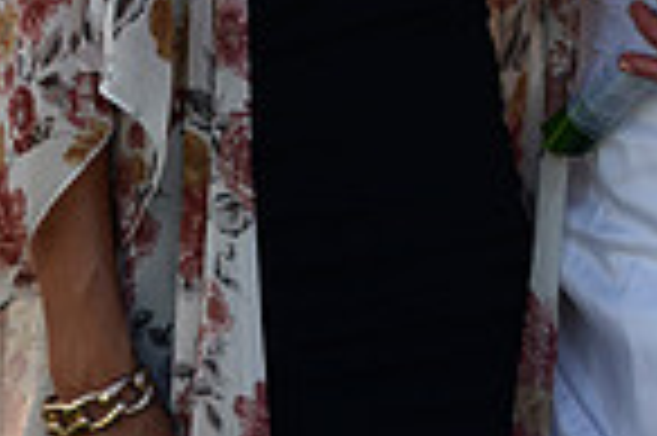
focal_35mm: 199
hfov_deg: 10.1
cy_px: -420
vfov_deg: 6.7
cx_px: 855
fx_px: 3628
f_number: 5
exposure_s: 1/400
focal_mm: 50
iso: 400
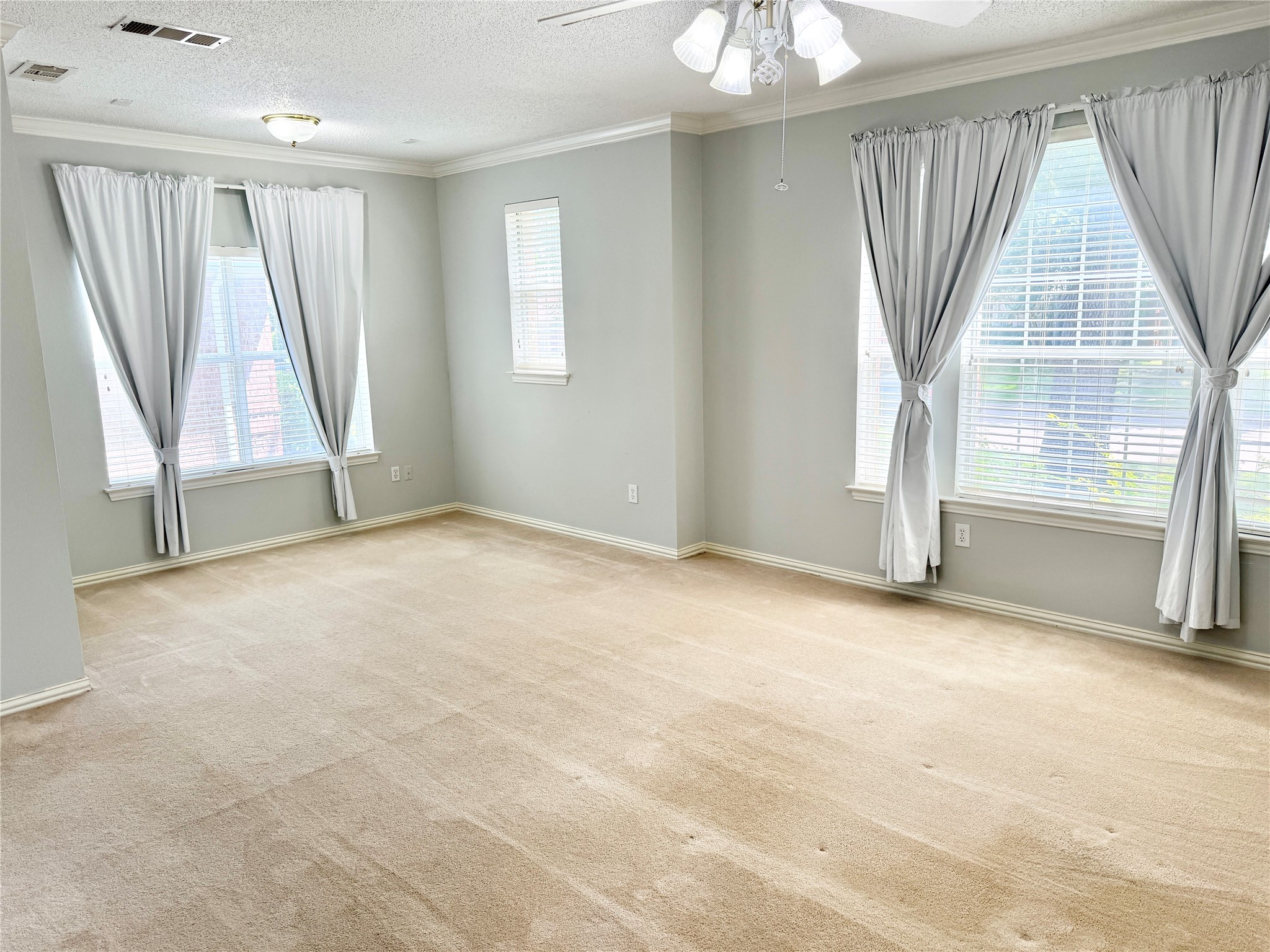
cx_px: 635
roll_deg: +1.3
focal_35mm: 24
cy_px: 476
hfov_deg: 71.6
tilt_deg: -10.2
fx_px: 881
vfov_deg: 56.8
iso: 80
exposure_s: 1/214
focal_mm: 6.76
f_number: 1.78
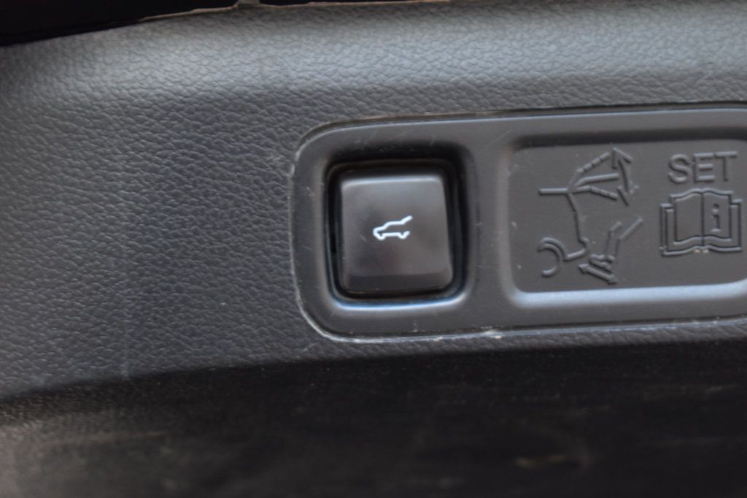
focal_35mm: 82
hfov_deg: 24.6
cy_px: 249
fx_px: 1711
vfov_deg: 16.5
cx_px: 374
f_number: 7.1
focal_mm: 55
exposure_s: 1/25
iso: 400
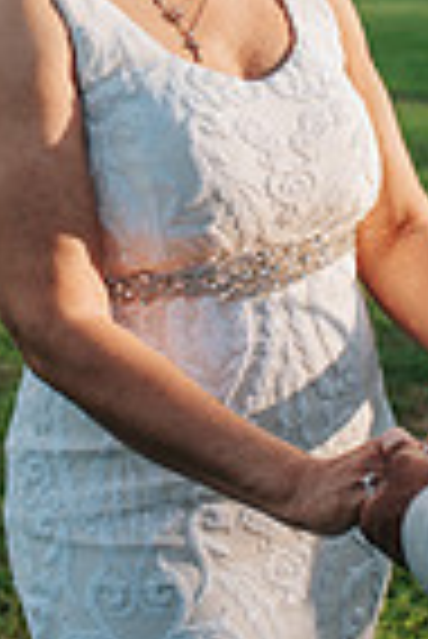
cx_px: 230
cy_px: -72
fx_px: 1975
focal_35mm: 111
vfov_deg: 17.7
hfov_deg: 12.4
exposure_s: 1/1250
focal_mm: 35
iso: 280
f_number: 3.2
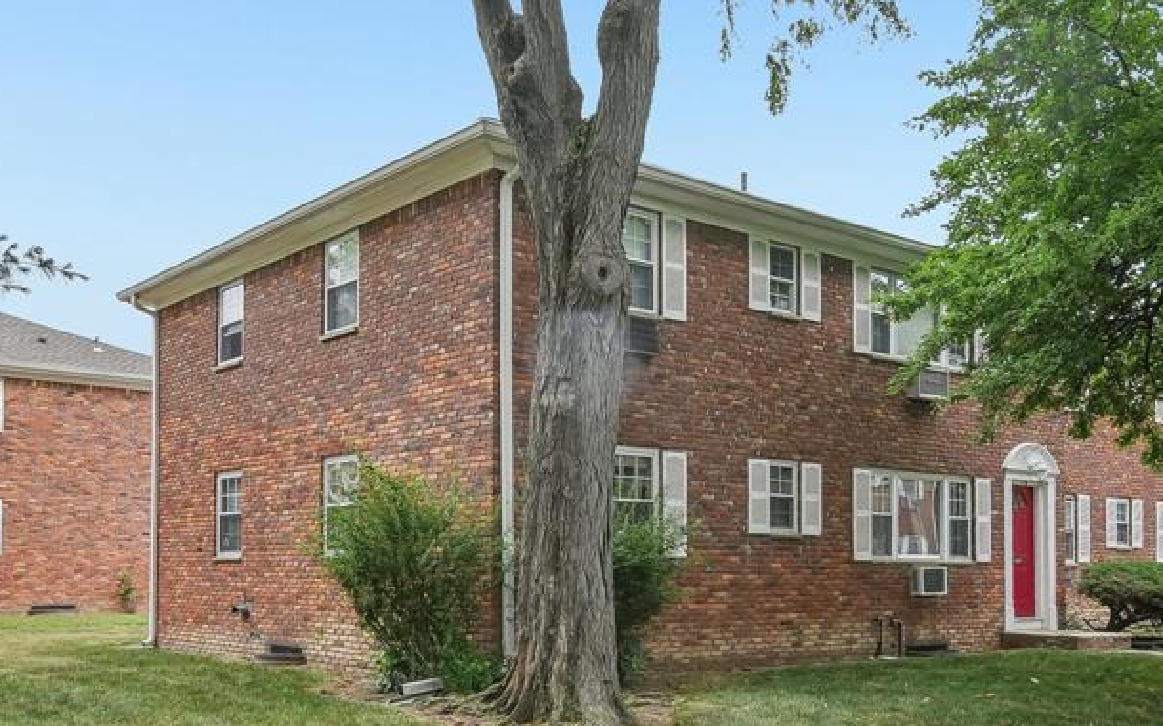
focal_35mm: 36
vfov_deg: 34.9
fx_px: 1141
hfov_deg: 54.0
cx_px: 552
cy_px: 497
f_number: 9
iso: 400
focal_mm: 14
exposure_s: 1/30
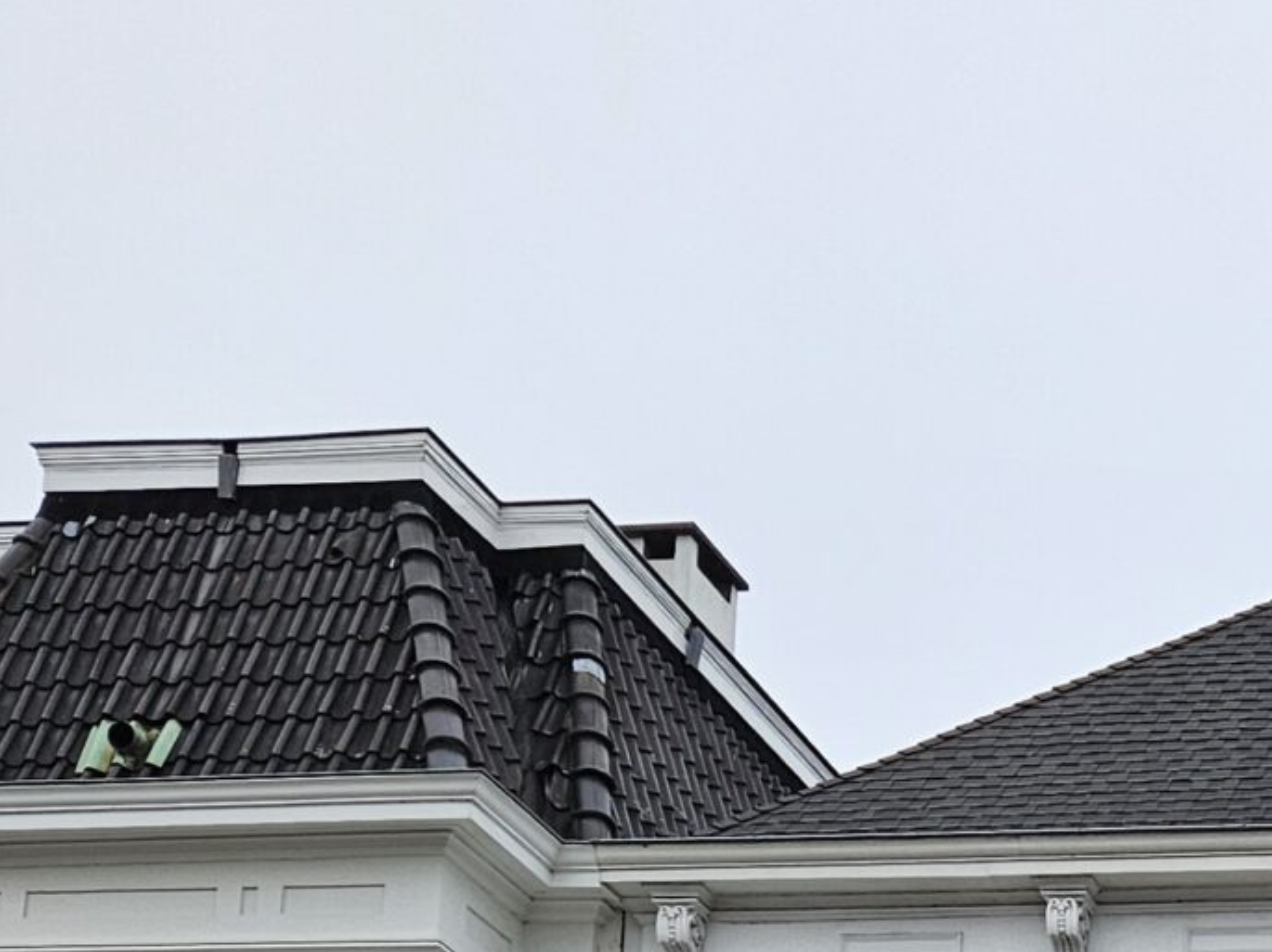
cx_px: 1632
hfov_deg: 20.8
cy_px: 1665
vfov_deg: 15.1
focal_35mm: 86
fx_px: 3158
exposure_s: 1/234
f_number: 1.8
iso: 40
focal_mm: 5.4
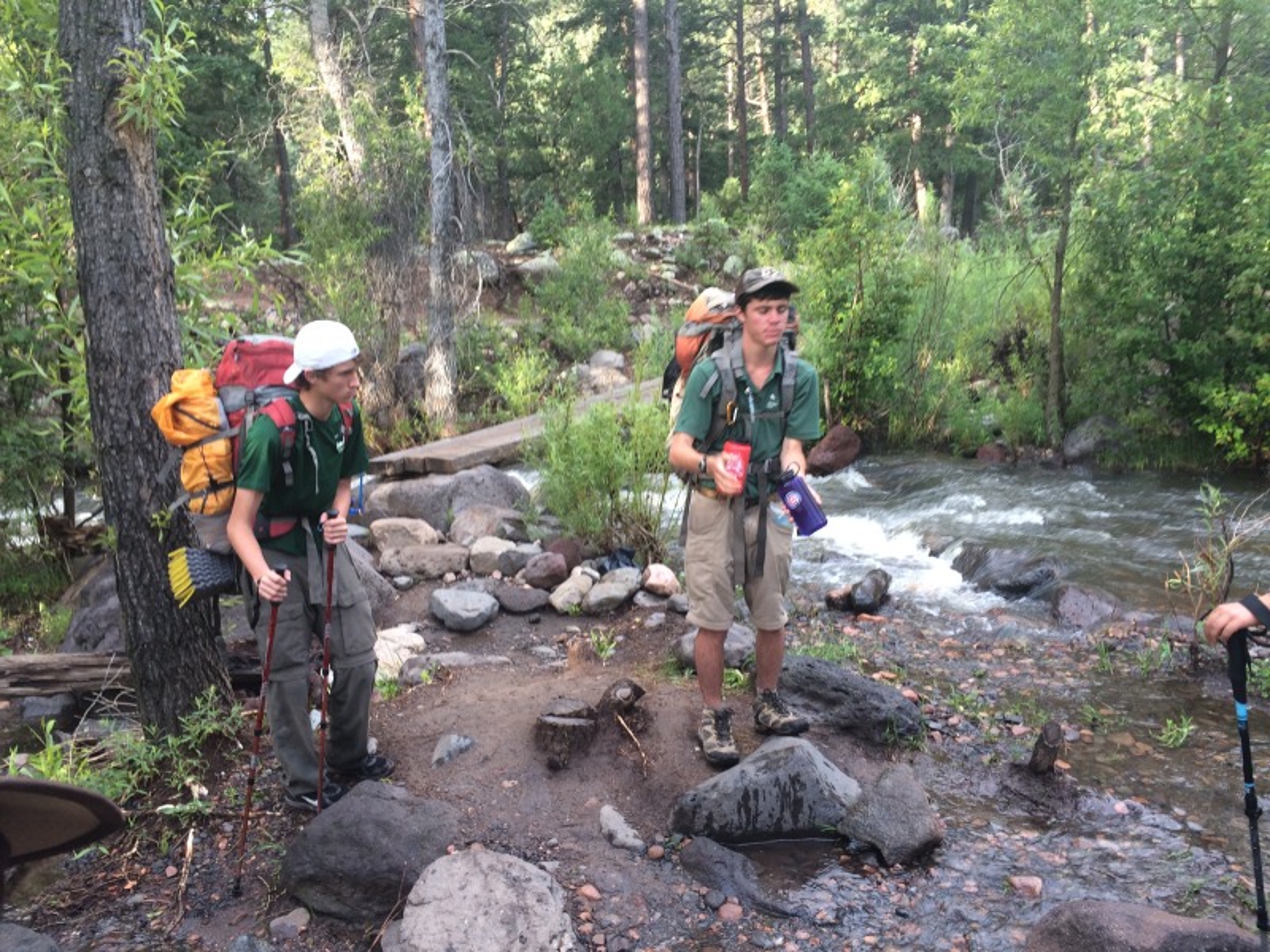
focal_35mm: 29
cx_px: 635
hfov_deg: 61.7
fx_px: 1064
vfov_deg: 48.2
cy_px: 476
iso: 32
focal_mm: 4.15
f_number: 2.2
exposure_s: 1/60
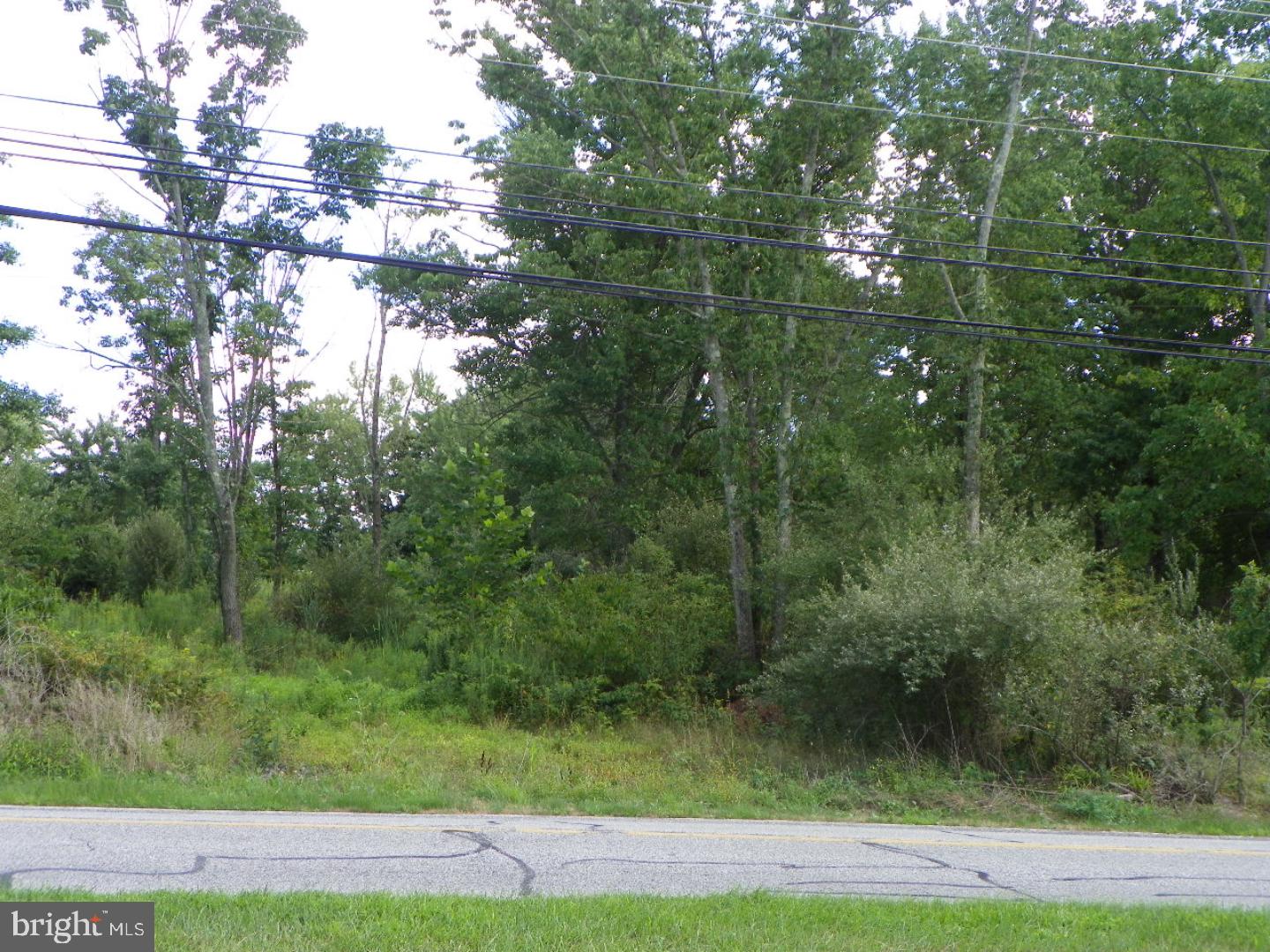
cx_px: 635
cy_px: 476
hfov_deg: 39.7
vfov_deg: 30.3
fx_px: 1761
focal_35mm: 48
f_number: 3.2
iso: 64
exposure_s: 1/160
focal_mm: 8.5
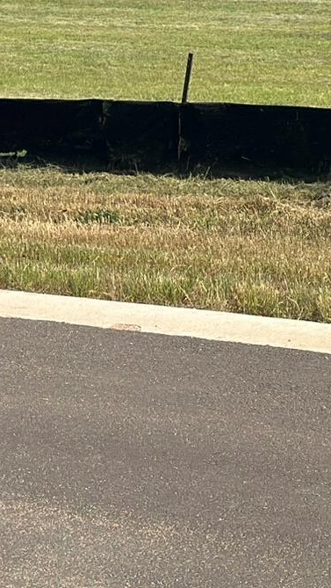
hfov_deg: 7.4
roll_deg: +0.0
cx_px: 613
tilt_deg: -5.4
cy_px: 27
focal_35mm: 160
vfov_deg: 13.3
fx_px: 2493
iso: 100
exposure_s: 1/6211
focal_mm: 6.86
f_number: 1.78
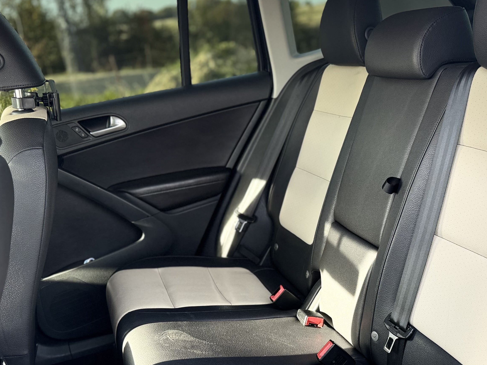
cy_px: 280
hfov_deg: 43.9
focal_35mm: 42
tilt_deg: -23.6
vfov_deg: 33.6
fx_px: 591
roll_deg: +5.8
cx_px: 340
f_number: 1.78
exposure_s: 1/245
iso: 64
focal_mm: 6.76
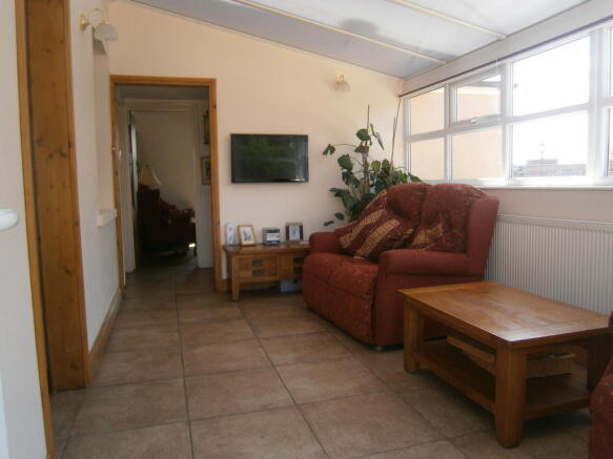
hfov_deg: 67.3
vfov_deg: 53.0
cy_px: 230
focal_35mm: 26
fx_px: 460
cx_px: 306
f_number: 2.8
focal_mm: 4.7
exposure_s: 1/125
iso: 80
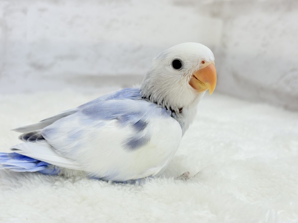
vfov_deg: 28.0
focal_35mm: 52
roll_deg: -1.3
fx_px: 448
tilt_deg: -9.9
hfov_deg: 36.8
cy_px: 112
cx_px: 149
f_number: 1.6
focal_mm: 5.96
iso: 50
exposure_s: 1/100
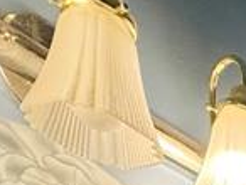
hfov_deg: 14.5
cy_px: 614
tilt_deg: -0.8
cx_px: 561
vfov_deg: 9.8
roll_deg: +0.3
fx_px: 698
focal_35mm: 98
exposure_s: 1/120
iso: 160
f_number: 2.2
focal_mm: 2.22
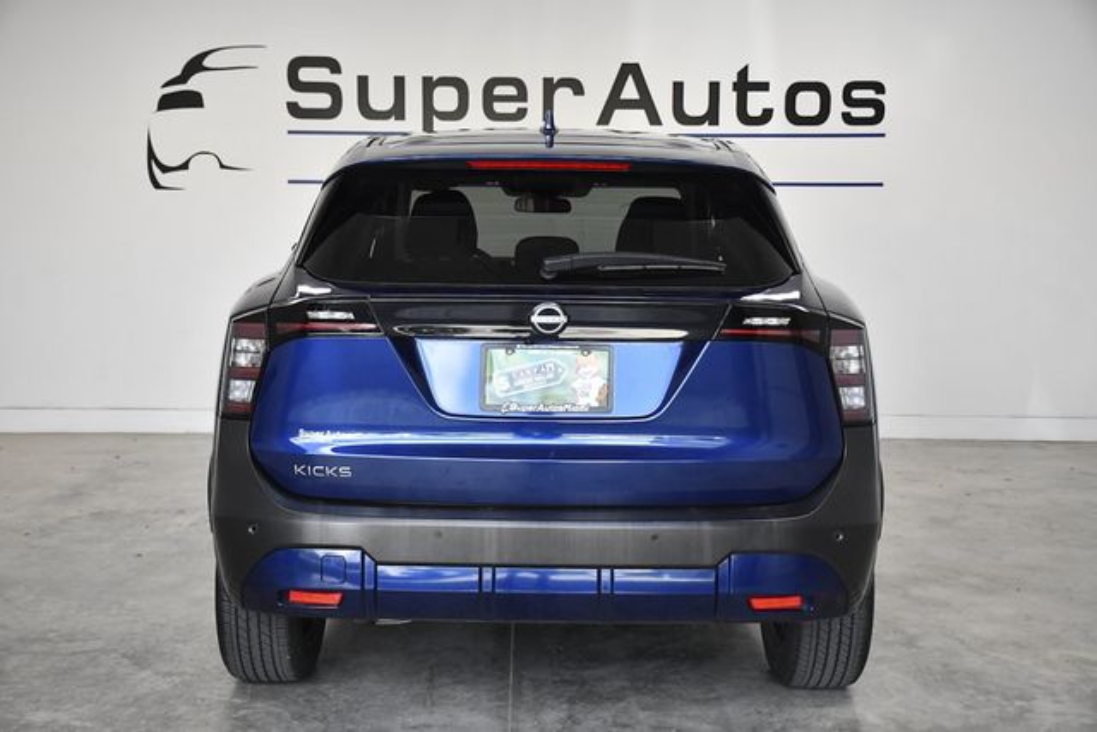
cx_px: 548
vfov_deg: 29.9
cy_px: 366
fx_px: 1371
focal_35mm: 45
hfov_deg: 43.6
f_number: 4
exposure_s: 1/1600
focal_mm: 30
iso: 2500
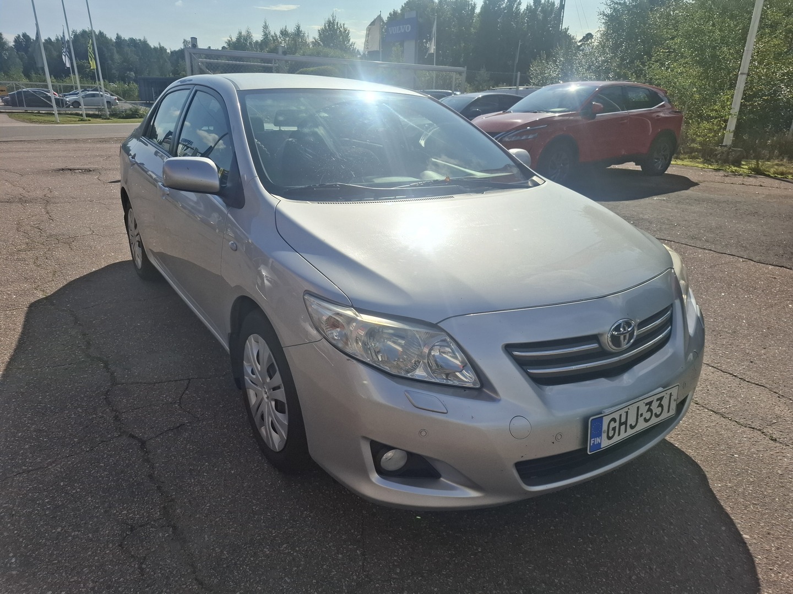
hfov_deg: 73.9
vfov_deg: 58.9
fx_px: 527
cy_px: 297
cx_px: 396
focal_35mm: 23
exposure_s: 1/5102
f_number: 1.8
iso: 50
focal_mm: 5.54
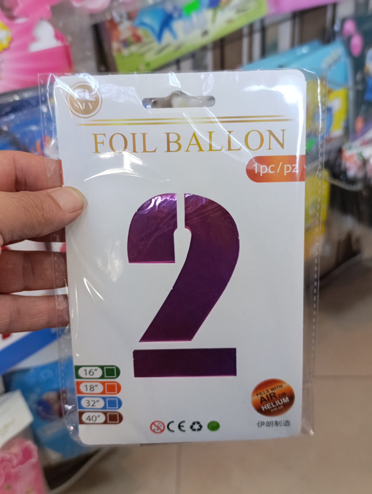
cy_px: 247
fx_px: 657
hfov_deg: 31.6
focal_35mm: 46
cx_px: 186
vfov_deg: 41.2
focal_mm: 6.14
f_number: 1.6
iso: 800
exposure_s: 1/100
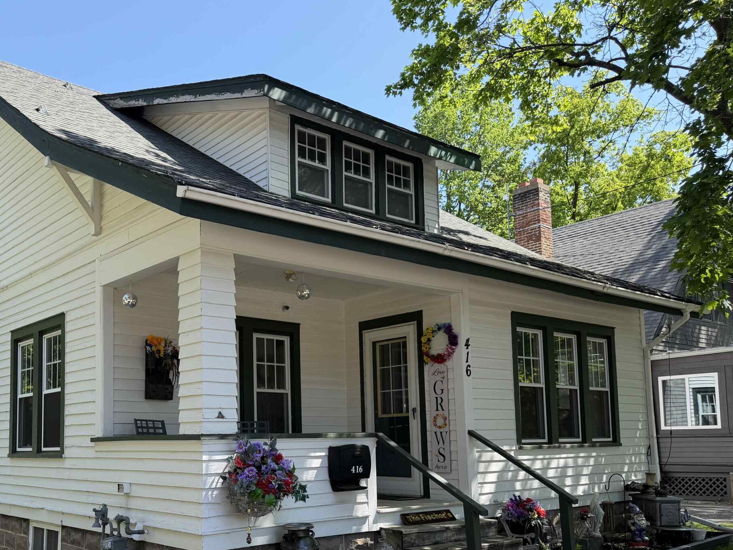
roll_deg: +1.3
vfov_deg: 41.1
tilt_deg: +4.3
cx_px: 227
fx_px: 720
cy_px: 377
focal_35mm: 34
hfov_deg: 52.6
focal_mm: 6.76
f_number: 1.78
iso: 100
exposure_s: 1/1385
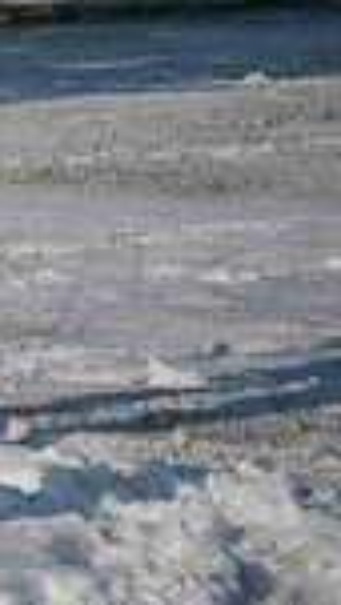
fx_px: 3245
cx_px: -818
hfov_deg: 5.5
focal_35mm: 202
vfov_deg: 10.6
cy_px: 70
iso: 800
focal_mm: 46
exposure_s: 1/800
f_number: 22
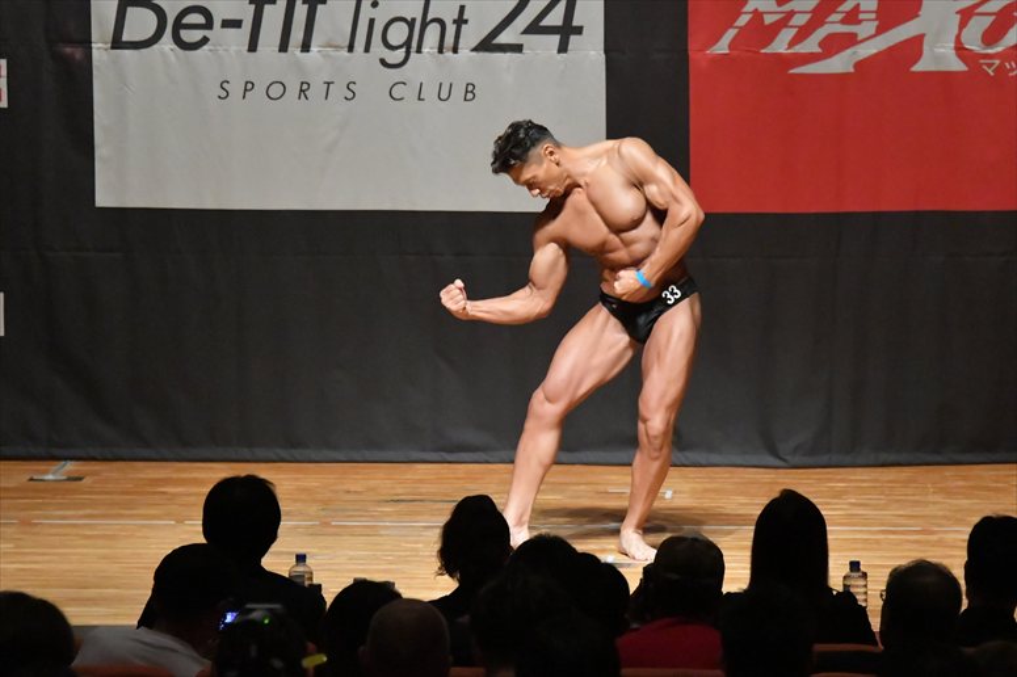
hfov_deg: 8.6
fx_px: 6777
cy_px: 338
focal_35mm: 240
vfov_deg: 5.7
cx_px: 508
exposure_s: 1/400
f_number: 5.6
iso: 12800
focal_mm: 160
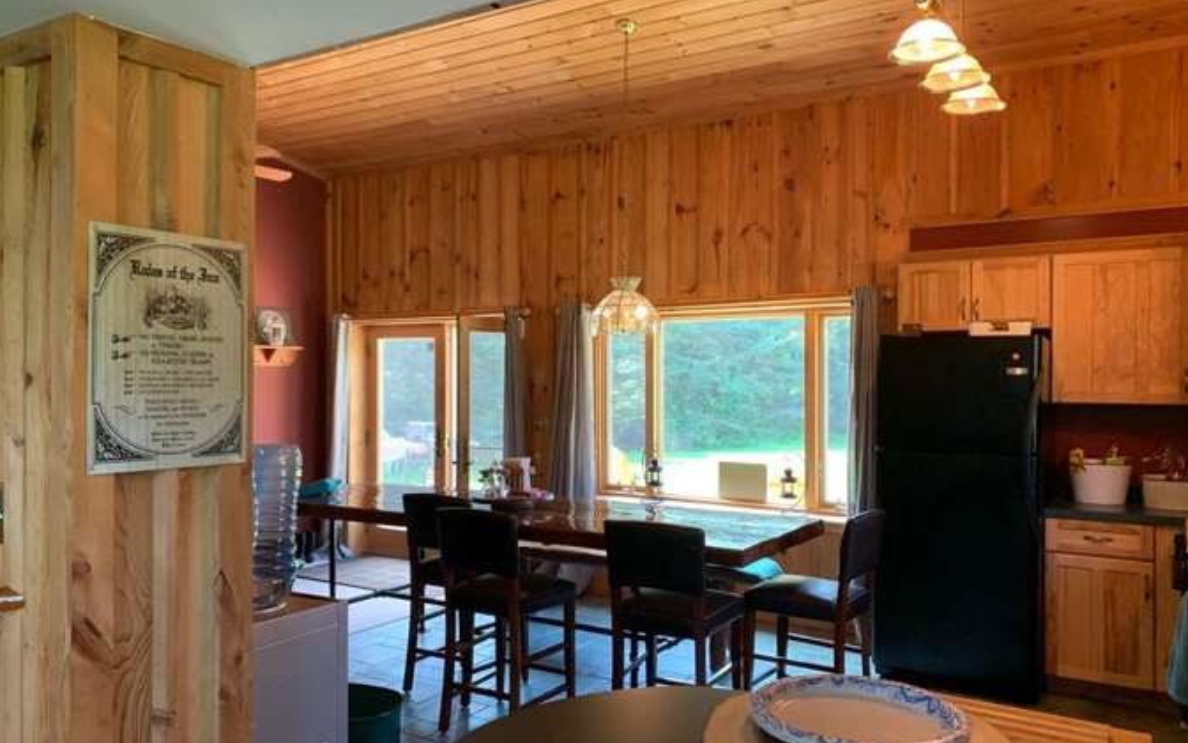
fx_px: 907
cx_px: 598
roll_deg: +0.3
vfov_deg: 44.5
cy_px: 391
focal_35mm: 28
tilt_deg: +0.3
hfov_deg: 66.5
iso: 250
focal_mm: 4.25
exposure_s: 1/60
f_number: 1.8
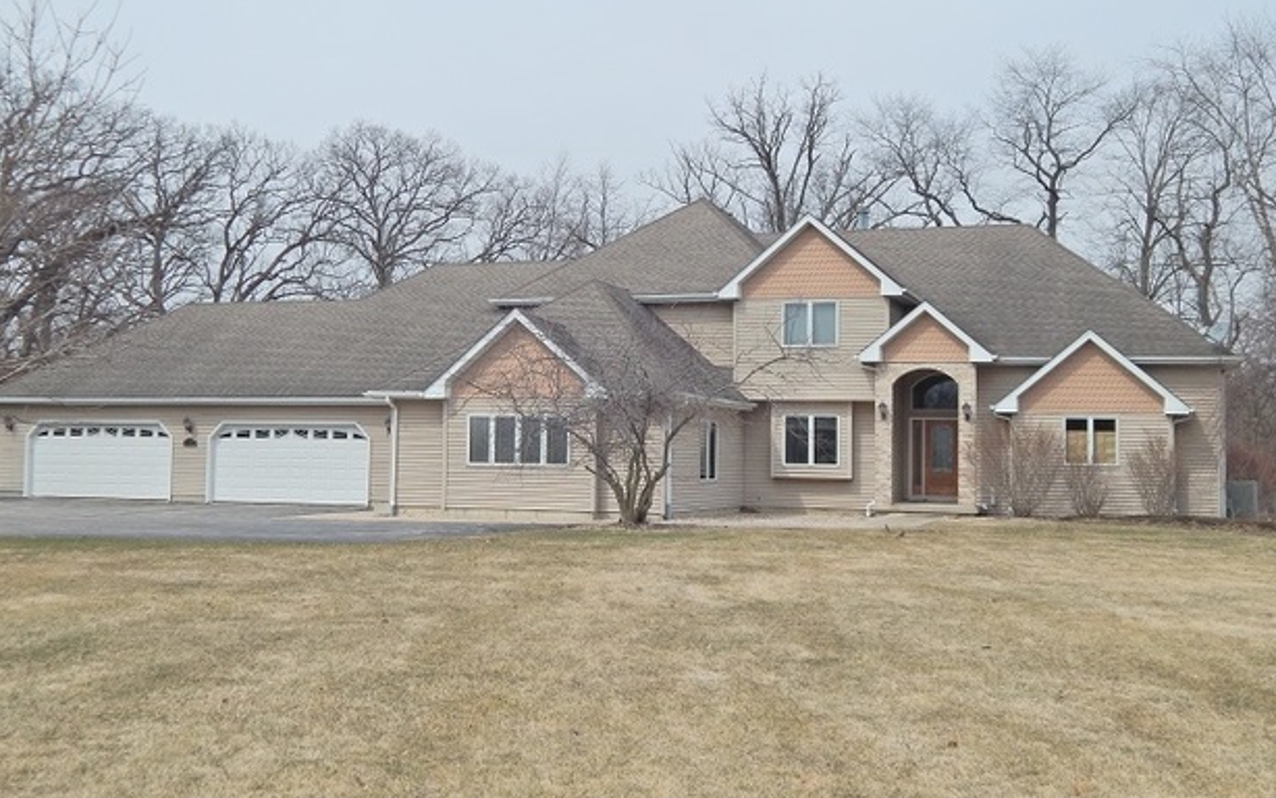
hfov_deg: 47.2
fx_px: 1461
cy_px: 355
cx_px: 619
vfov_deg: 30.5
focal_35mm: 42
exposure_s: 1/500
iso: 125
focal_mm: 6.8
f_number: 6.9
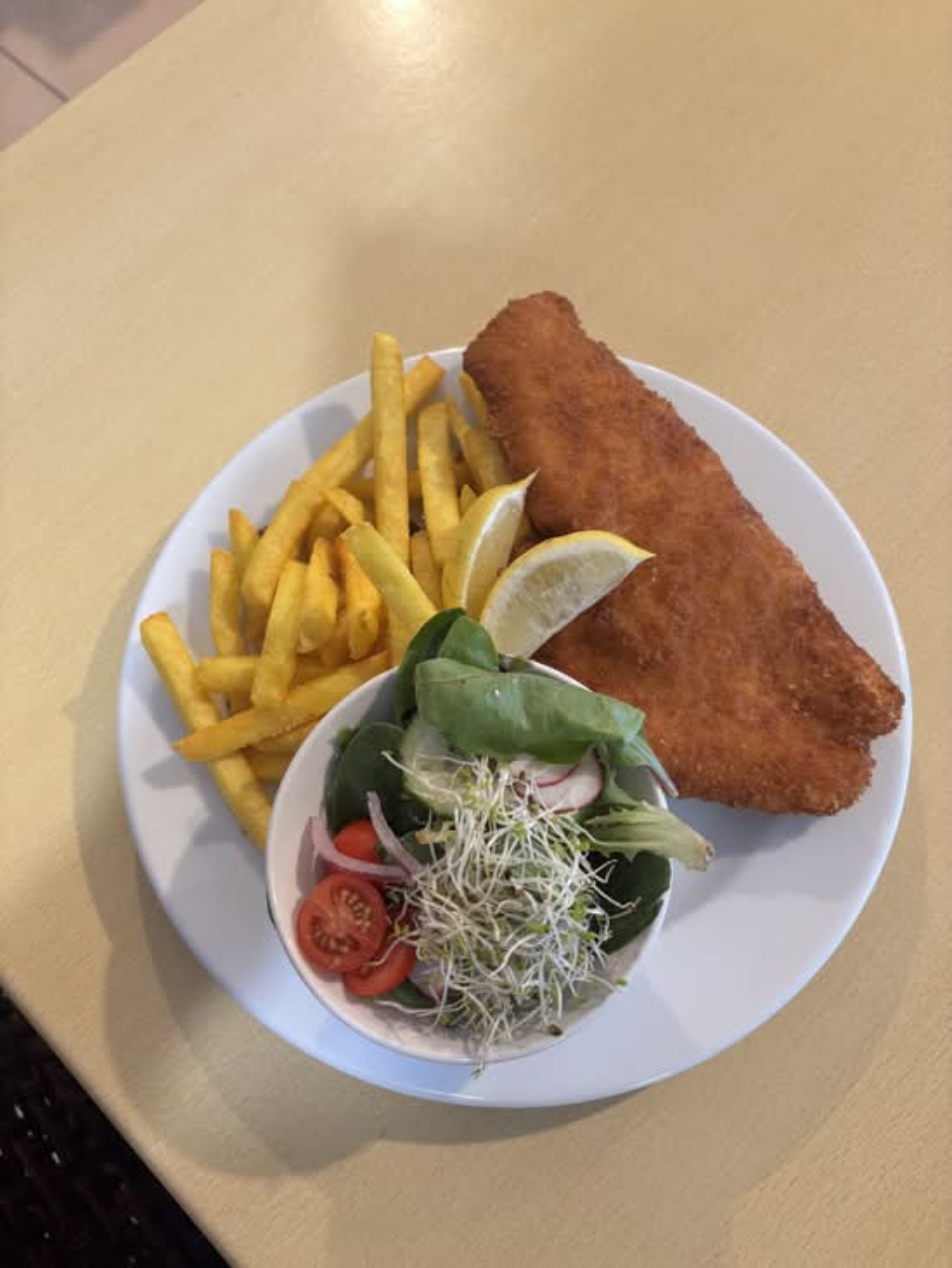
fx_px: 953
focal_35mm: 26
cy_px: 634
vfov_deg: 67.3
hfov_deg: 53.1
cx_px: 476
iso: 160
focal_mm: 5.96
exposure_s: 1/50
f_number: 1.6
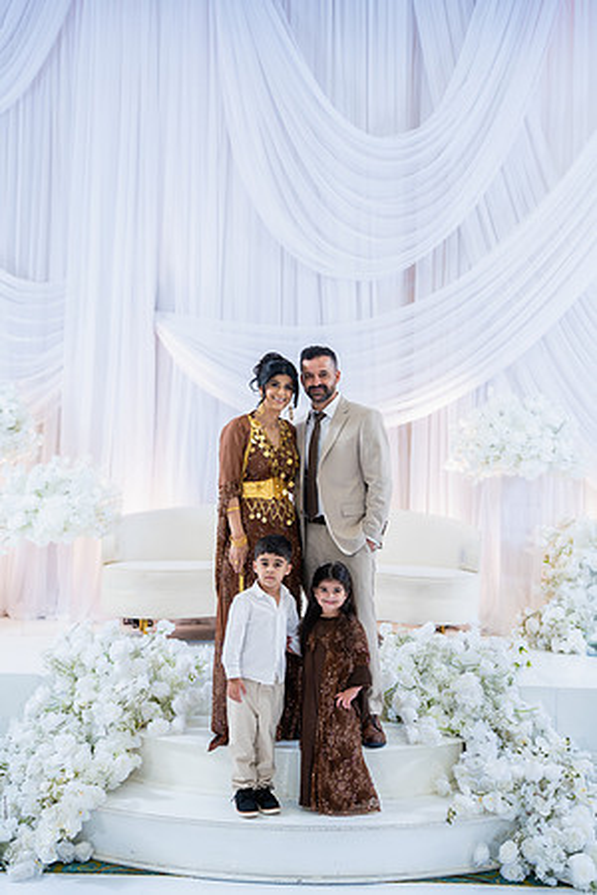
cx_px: 298
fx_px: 1020
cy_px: 448
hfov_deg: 32.6
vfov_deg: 47.4
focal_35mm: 41
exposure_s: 1/160
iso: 320
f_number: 2
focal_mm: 41
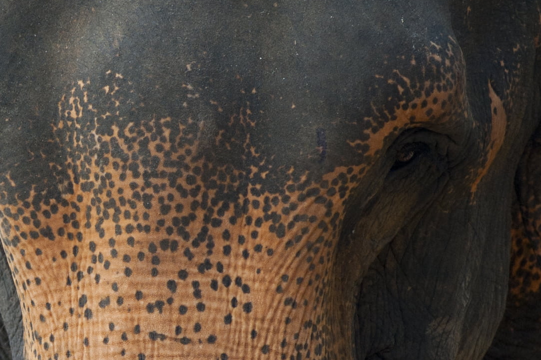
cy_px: 329
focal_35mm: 629
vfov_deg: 2.2
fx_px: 9444
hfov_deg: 3.3
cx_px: 32
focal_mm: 160
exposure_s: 1/1600
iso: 160
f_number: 4
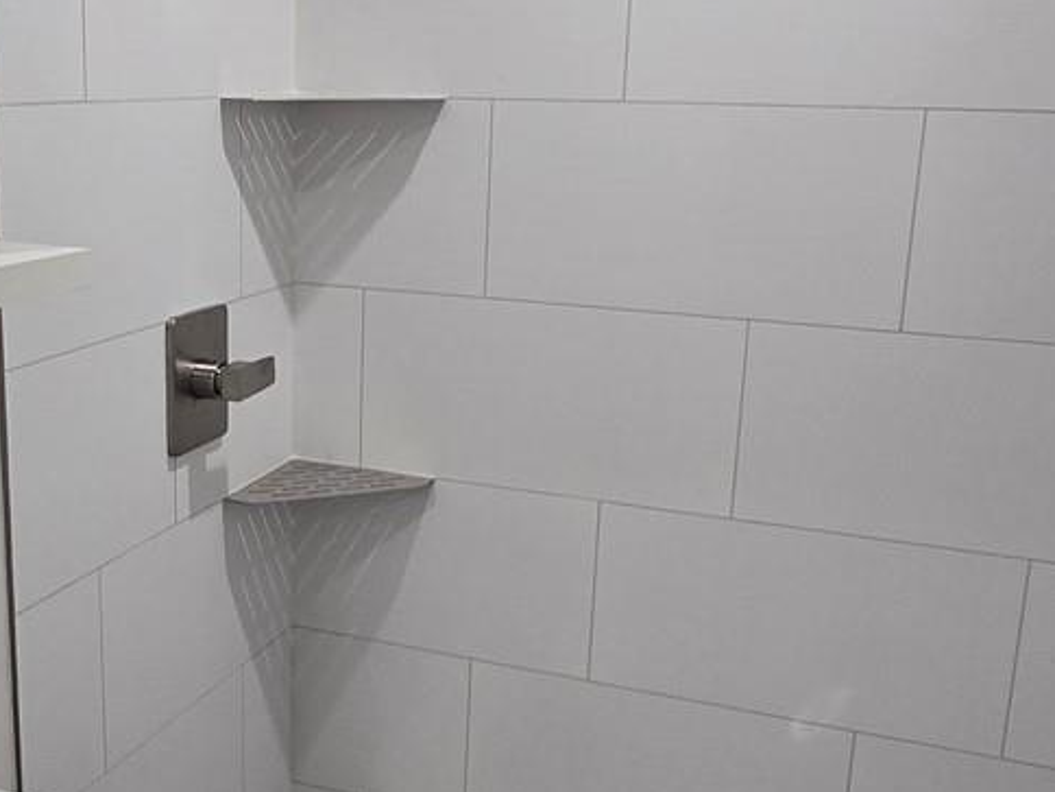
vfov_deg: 33.6
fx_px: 1311
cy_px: 436
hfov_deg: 43.0
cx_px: 318
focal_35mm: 43
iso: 100
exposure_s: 1/60
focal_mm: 2.2
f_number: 2.2
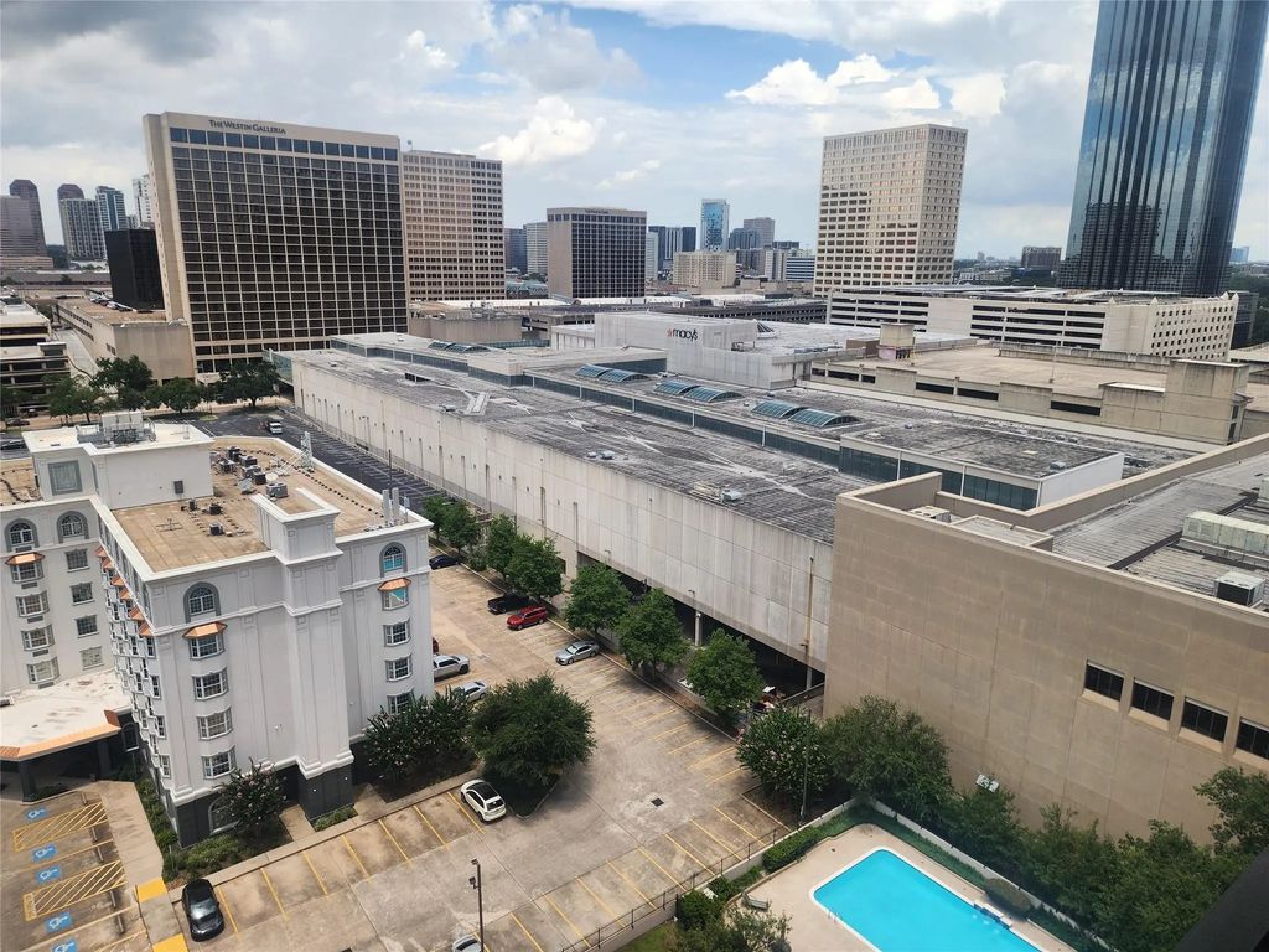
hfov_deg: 73.9
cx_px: 634
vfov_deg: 58.9
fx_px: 843
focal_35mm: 23
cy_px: 476
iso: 12
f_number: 1.8
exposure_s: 1/756
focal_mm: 6.4
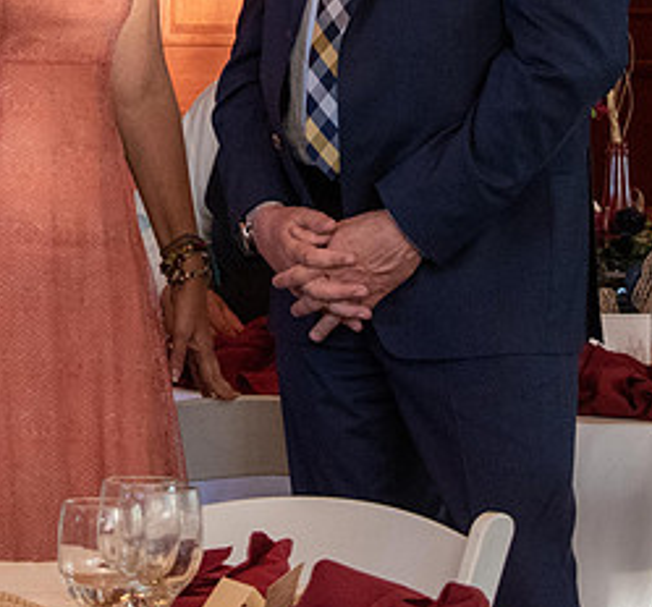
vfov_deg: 6.2
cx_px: 217
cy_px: -185
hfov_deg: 6.7
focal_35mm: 272
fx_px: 5602
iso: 2800
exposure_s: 1/60
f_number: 5.6
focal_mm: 55
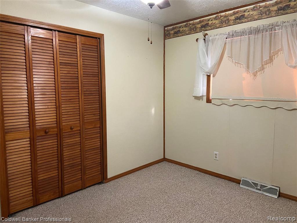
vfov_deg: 53.1
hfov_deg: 67.3
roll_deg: +0.3
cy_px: 112
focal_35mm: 26
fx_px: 223
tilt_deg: -6.7
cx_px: 148
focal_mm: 4.25
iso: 500
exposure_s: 1/40
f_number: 1.8
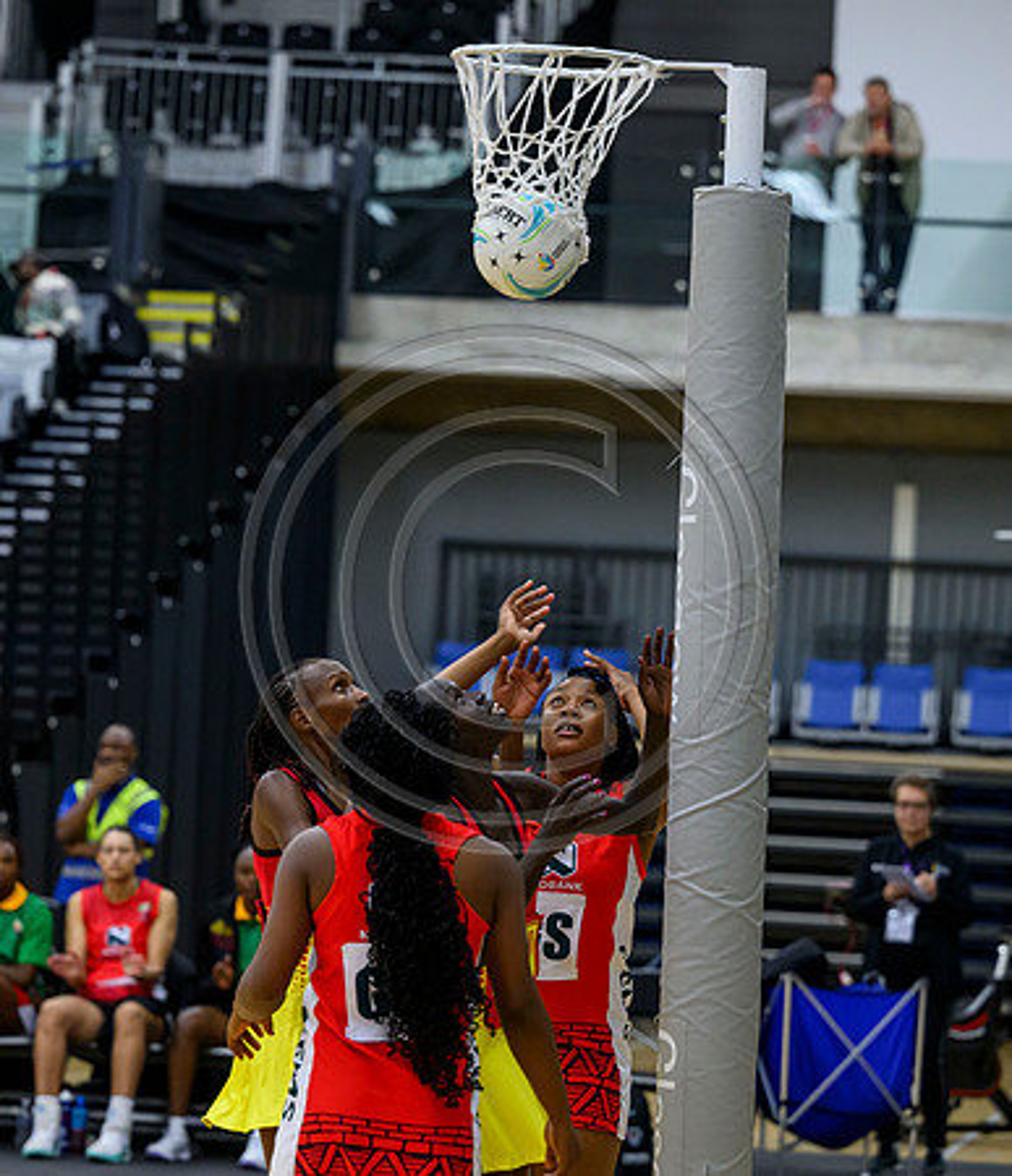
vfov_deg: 11.7
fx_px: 5753
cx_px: 433
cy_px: 588
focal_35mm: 160
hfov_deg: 10.1
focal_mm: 115
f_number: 3.2
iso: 4000
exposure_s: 1/1000
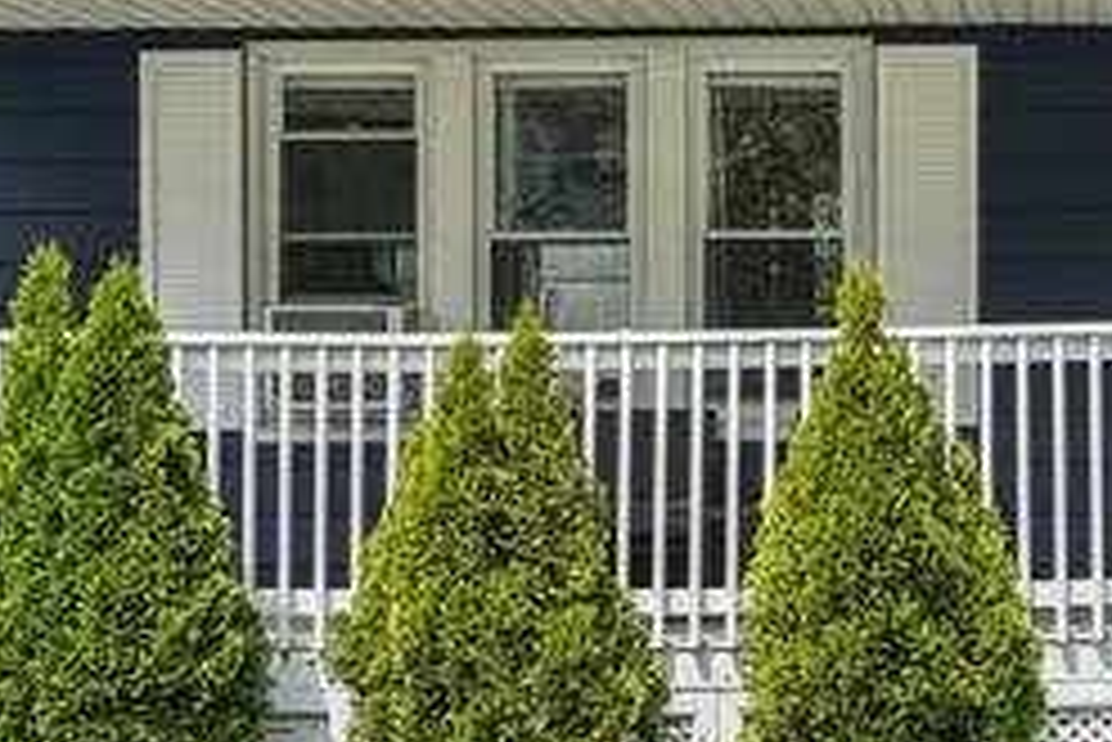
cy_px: -40
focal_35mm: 145
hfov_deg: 14.1
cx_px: 882
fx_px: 4481
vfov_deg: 9.4
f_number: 8
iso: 100
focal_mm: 35
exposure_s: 1/200
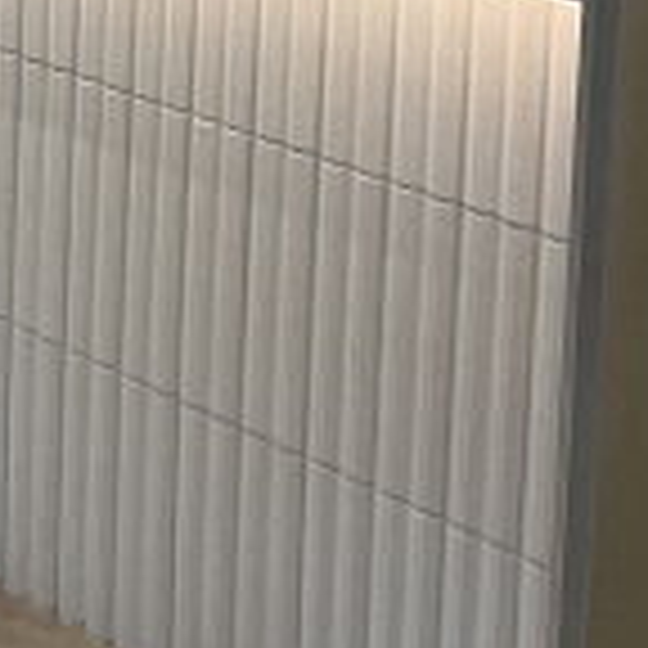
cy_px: -472
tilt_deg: -5.7
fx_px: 2711
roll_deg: -0.3
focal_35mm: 128
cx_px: -706
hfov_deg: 11.9
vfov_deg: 12.6
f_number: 1.6
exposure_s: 1/100
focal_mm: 5.1
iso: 100
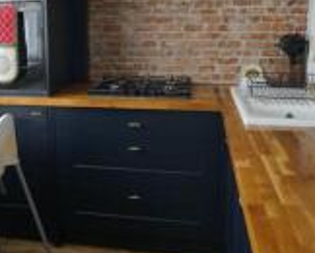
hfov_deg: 41.6
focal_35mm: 44
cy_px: 87
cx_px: 115
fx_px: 411
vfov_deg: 33.9
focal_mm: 16
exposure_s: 1/60
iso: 320
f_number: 4
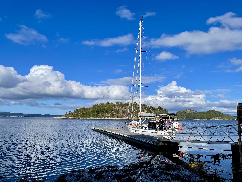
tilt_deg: +6.9
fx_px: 175
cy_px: 91
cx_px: 121
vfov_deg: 54.9
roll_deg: -0.9
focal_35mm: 25
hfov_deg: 69.4
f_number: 1.6
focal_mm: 5.1
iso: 32
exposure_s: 1/7407
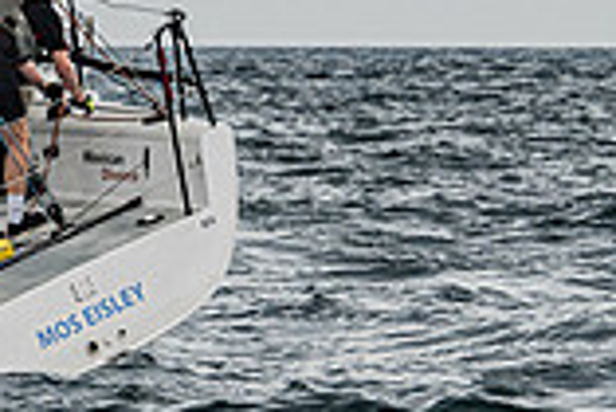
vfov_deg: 2.2
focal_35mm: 628
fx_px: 10755
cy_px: 25
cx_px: -211
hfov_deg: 3.3
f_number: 6.7
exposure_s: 1/3200
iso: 400
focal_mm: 125
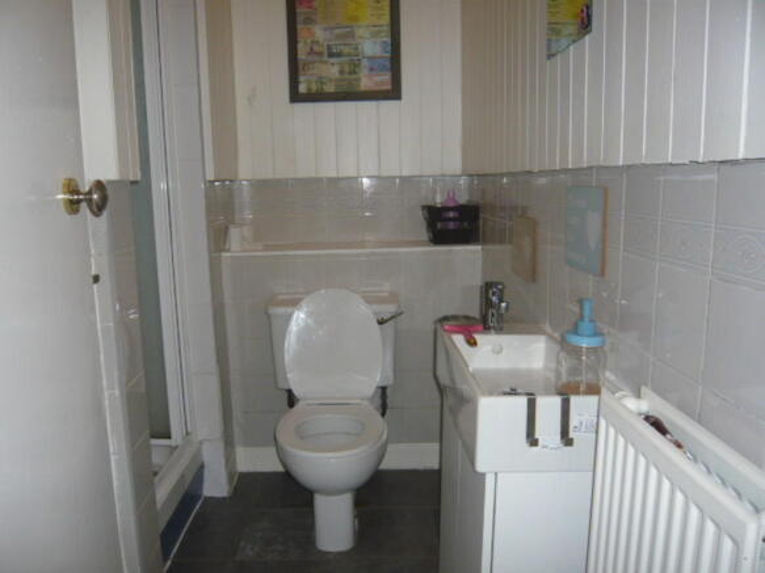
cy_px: 286
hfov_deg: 63.5
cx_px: 382
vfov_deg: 49.7
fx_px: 619
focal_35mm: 28
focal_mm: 4.6
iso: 100
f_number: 2.8
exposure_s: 1/30
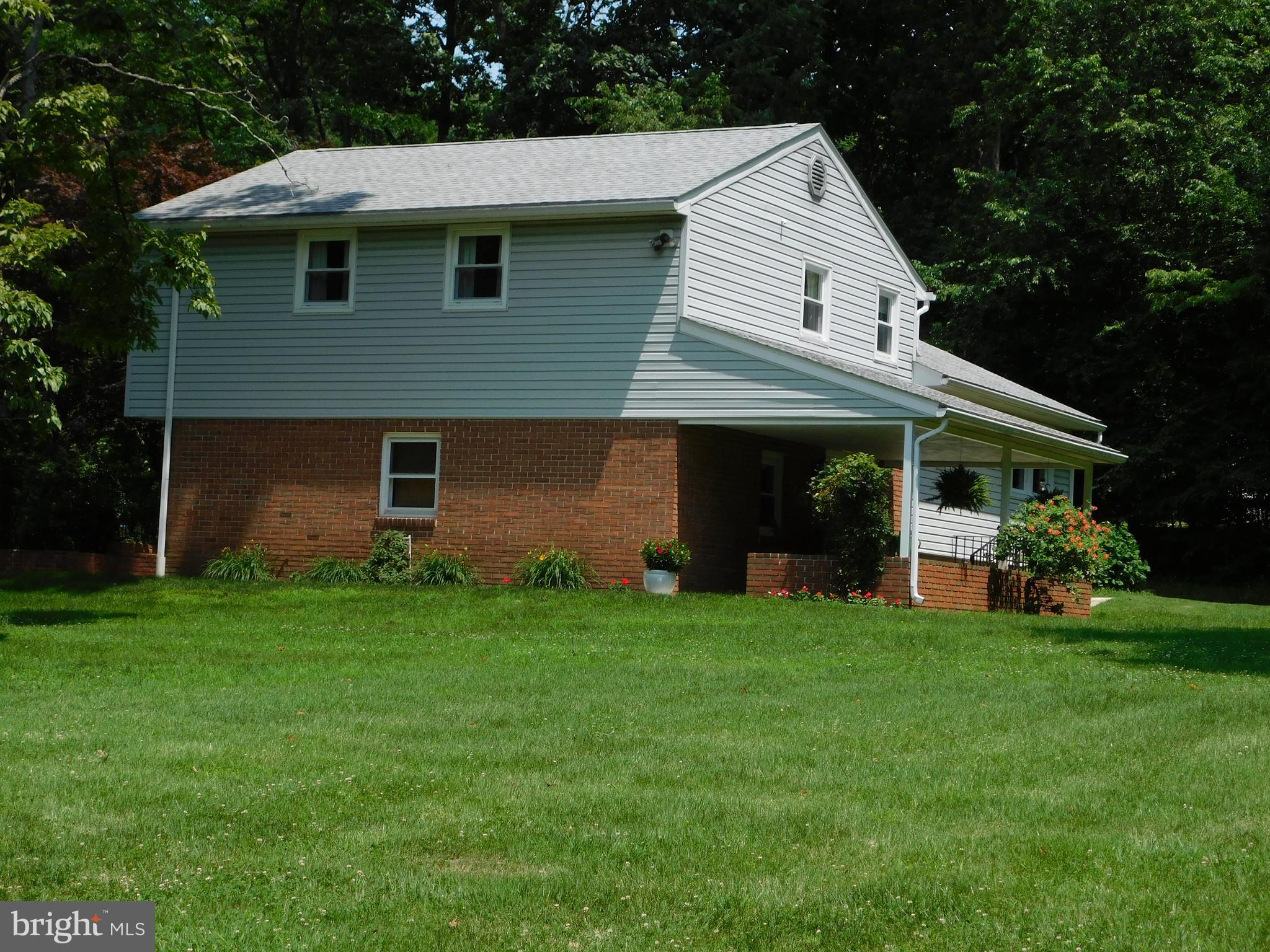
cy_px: 476
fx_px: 2605
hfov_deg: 27.4
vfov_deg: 20.7
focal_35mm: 71
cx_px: 635
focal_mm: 12.6
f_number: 4.3
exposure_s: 1/800
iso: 125
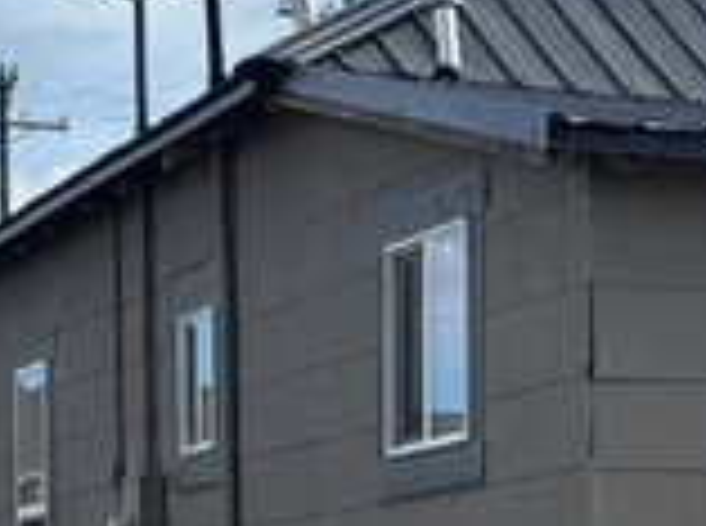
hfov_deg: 11.5
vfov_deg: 8.6
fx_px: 3459
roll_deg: +0.7
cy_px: 620
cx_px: 773
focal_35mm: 170
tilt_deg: +1.8
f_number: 1.6
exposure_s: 1/2778
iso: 50
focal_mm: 5.96
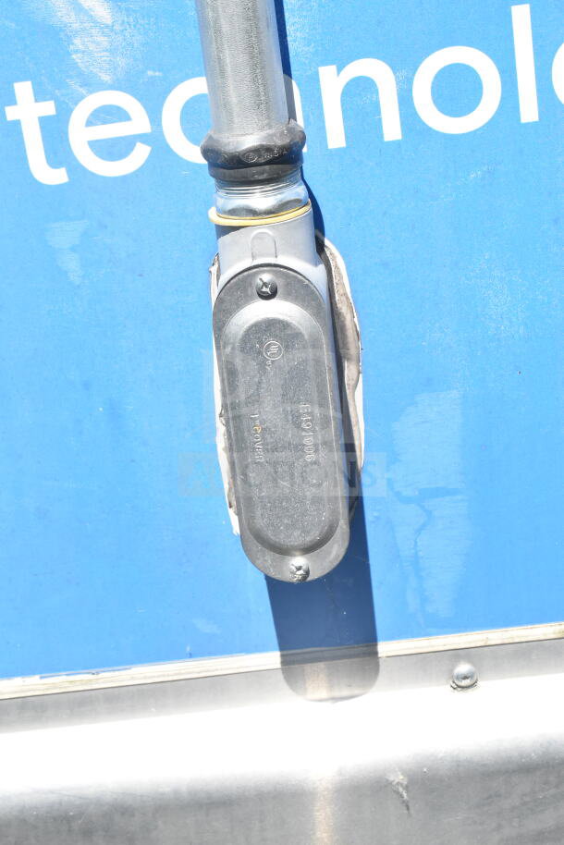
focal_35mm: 72
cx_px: 282
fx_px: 1691
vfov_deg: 28.1
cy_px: 422
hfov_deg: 18.9
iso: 1600
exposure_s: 1/800
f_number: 14
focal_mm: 48
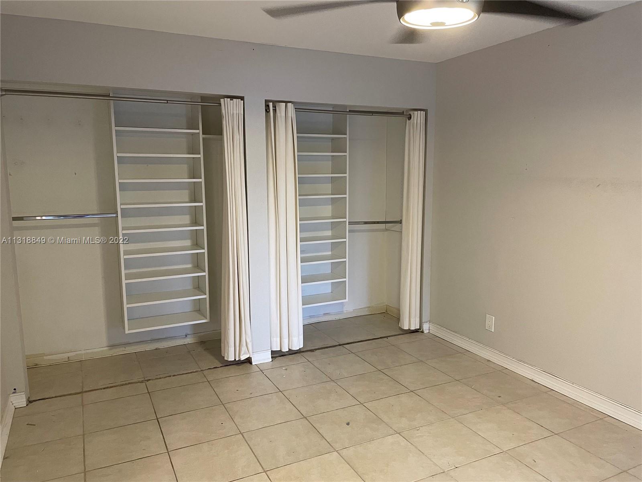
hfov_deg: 67.3
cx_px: 321
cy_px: 241
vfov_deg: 53.1
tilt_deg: -8.0
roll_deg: +1.1
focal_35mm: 26
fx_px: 482
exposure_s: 1/60
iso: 250
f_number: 1.6
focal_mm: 4.2
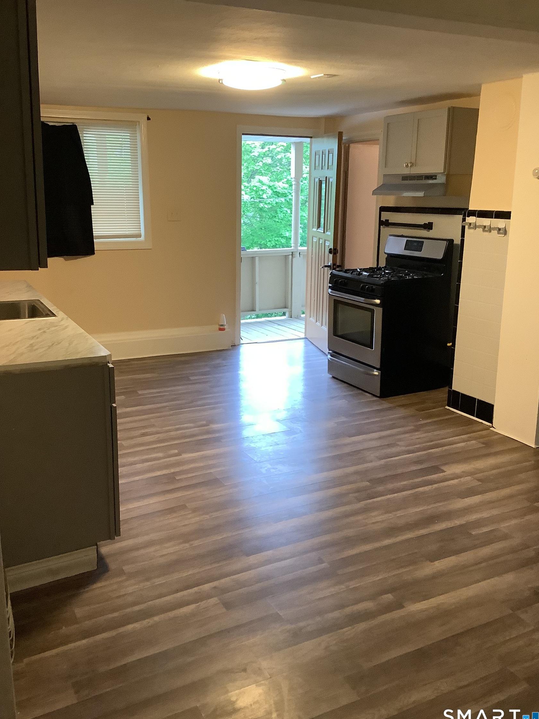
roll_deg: -0.1
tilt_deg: -14.5
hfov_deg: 44.2
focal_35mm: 32
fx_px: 664
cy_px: 360
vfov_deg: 56.8
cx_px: 277
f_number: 2.4
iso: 320
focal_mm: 3.3
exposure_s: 1/60
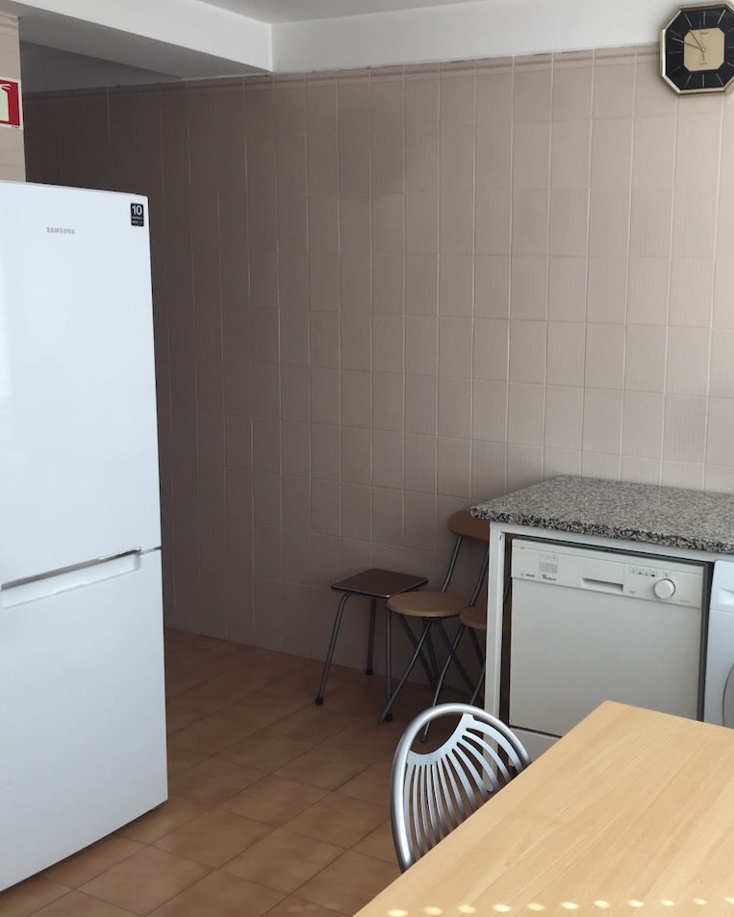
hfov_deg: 38.3
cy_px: 459
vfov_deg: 47.9
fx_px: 1031
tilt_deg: -9.4
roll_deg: -2.7
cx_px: 539
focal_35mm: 38
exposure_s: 1/100
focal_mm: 4.15
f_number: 2.2
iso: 40
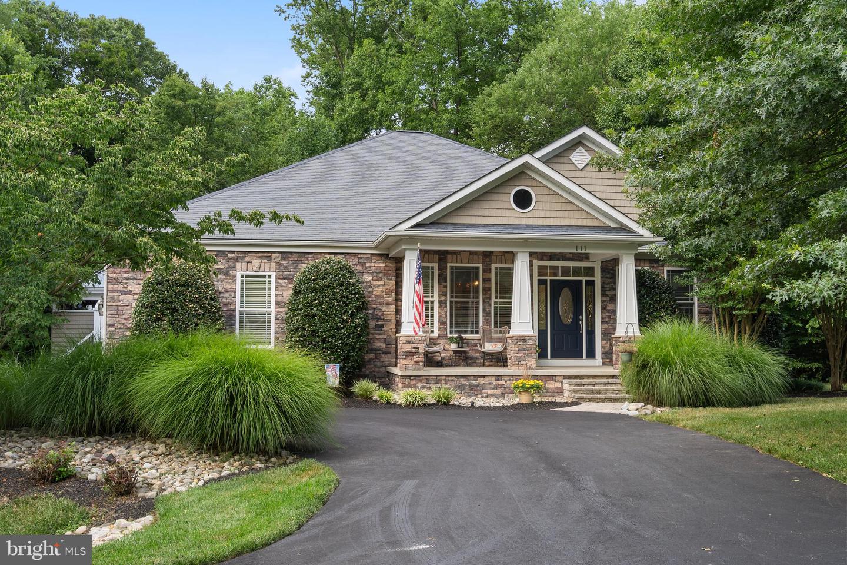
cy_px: 282
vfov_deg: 35.9
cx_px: 424
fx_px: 870
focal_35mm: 37
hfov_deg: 51.9
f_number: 8
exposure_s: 1/15
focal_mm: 25
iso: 250
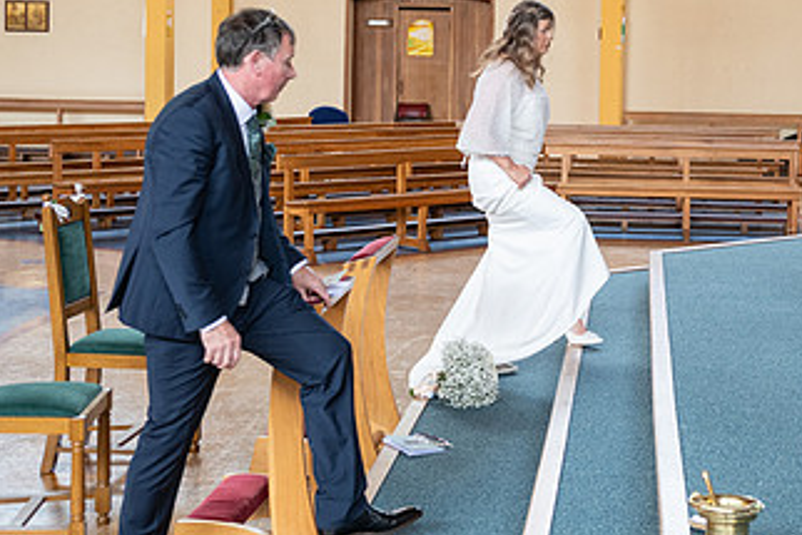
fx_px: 1605
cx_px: 598
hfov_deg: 27.7
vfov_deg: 18.8
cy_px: 101
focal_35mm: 72
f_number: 3.5
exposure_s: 1/160
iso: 640
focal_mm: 40
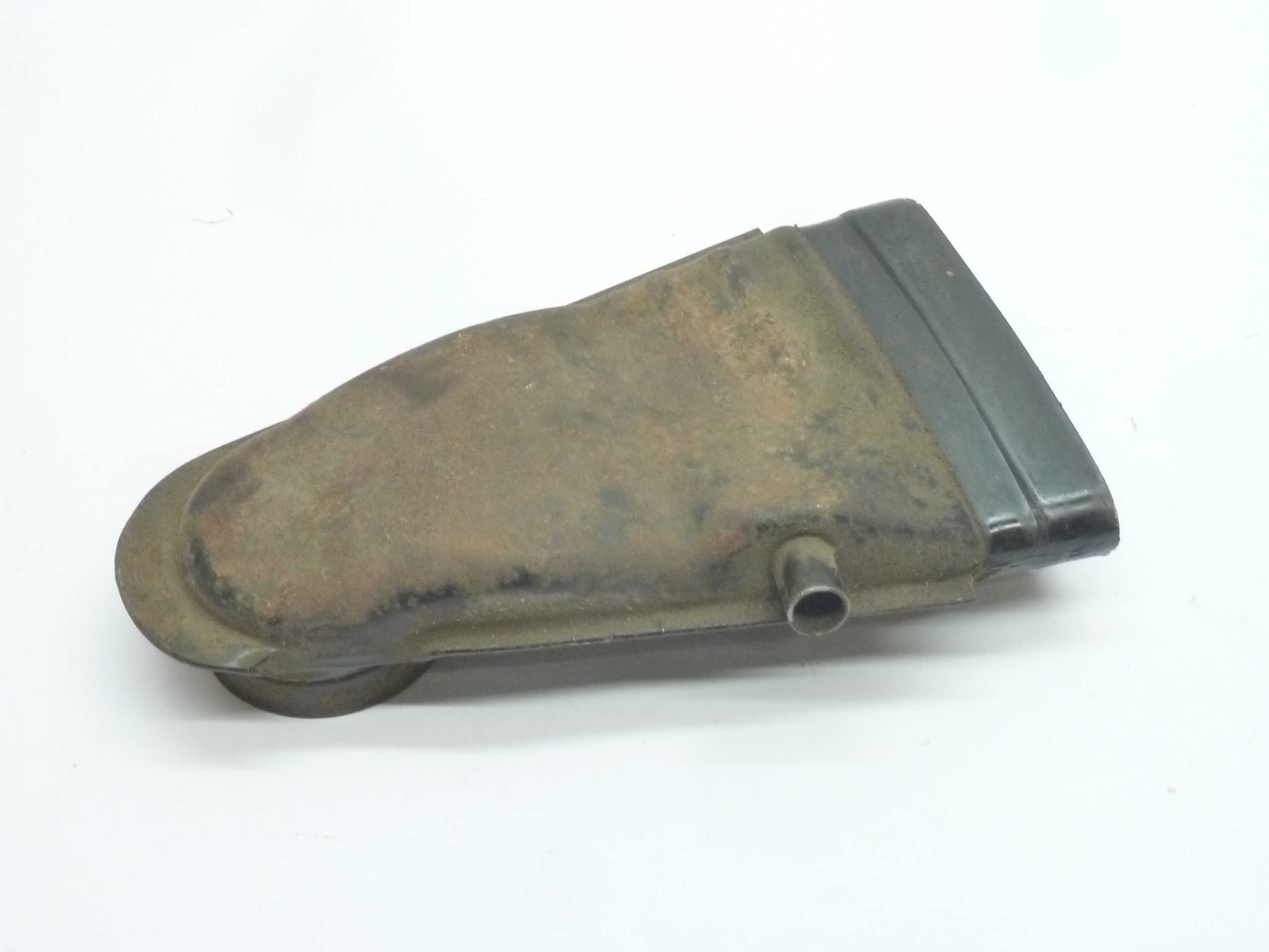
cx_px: 634
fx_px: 1613
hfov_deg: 42.9
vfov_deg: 32.9
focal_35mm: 44
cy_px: 476
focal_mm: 7.3
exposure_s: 1/20
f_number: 3.7
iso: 400
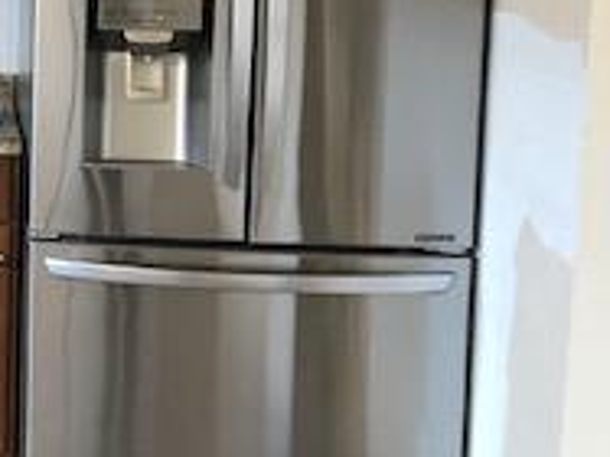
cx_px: -421
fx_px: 1691
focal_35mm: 96
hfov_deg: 17.4
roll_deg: +0.3
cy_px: 95
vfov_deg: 15.3
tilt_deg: -8.1
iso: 80
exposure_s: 1/15
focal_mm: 3.99
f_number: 1.8
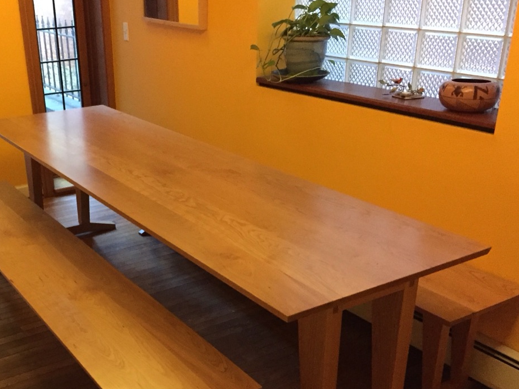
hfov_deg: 42.3
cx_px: 166
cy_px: 291
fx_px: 660
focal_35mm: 44
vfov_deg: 32.3
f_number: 2.2
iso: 500
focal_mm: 4.15
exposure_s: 1/15
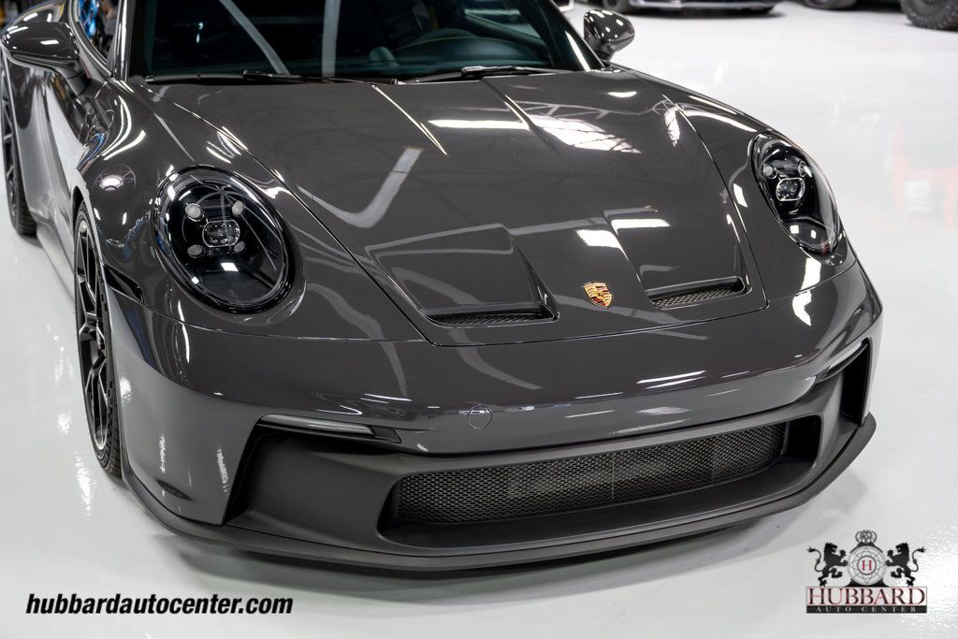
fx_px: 1304
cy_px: 320
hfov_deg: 40.3
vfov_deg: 27.5
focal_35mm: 49
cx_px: 479
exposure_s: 1/60
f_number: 4
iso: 800
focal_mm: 49
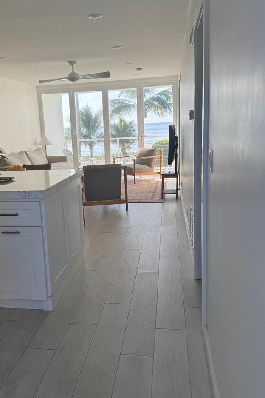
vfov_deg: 58.7
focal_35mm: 32
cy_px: 199
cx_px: 107
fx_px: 353
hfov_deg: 40.9
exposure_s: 1/299
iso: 80
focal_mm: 6.76
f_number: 1.78
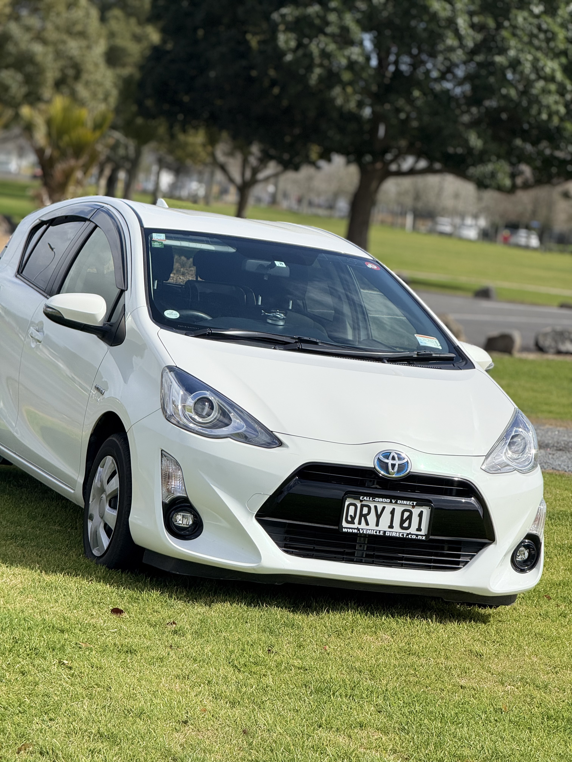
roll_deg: -8.4
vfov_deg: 16.4
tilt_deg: -4.8
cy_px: 381
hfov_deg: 12.3
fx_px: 2644
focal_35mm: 120
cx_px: 286
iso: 50
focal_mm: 15.66
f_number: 2.8
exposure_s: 1/1969
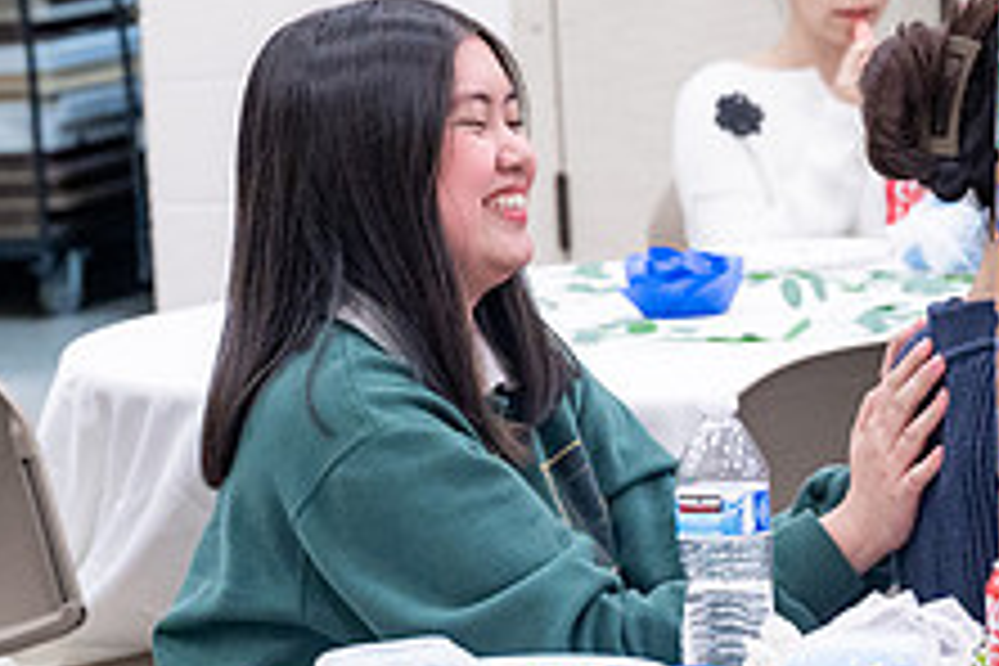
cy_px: 189
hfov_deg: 9.0
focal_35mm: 229
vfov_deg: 6.0
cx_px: 564
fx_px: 6354
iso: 1600
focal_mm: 70
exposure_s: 1/200
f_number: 4
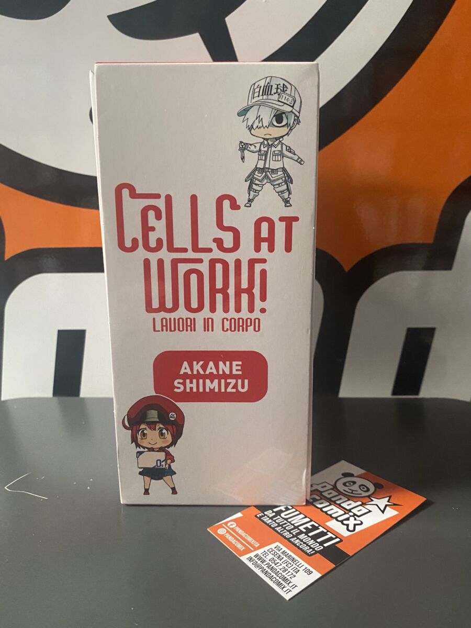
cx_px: 236
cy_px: 314
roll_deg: +0.9
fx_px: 472
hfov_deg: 53.1
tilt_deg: -12.5
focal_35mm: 26
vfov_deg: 67.3
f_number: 1.8
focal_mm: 4.25
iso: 500
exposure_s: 1/47
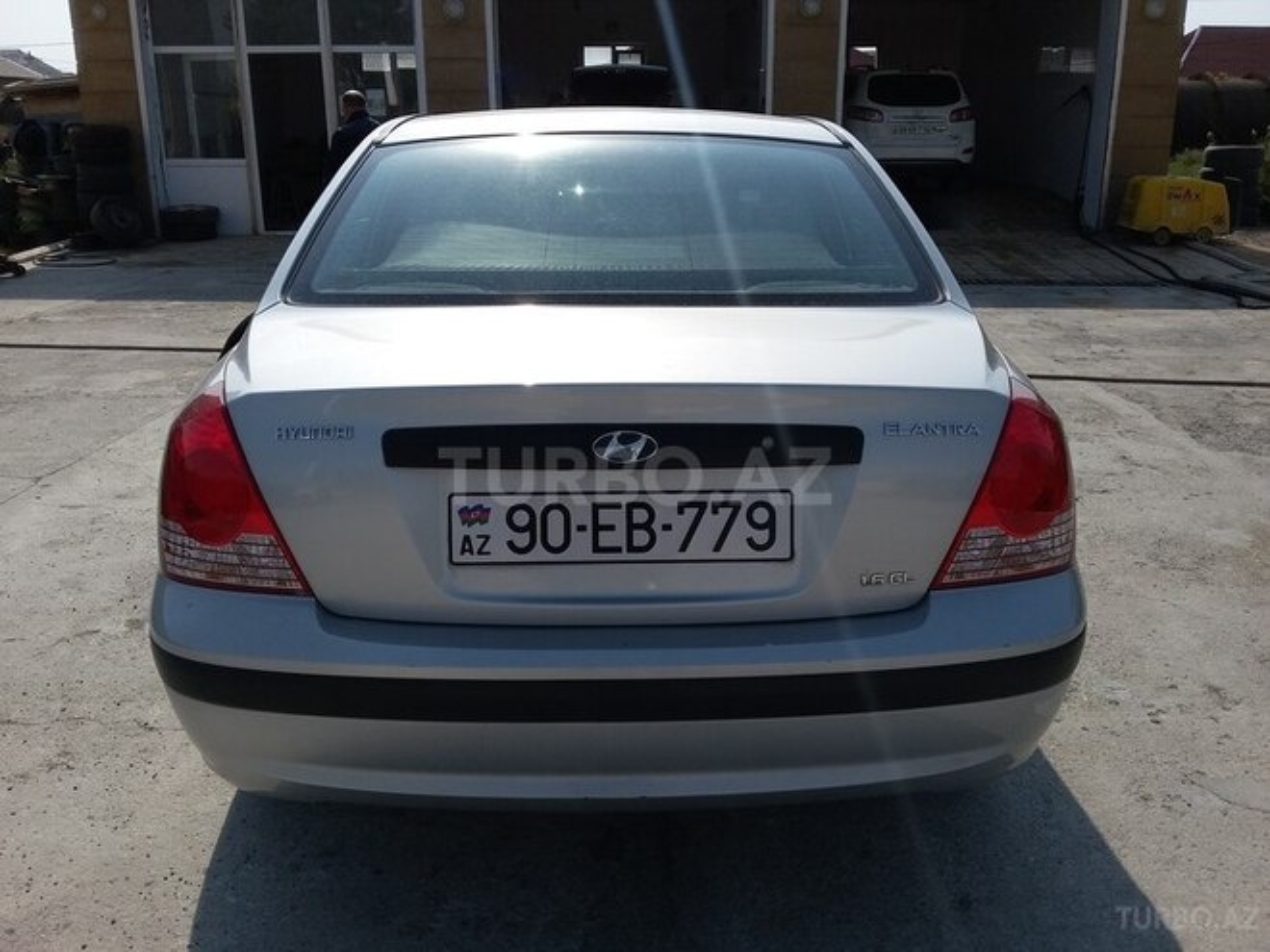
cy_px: 476
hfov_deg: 58.4
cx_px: 635
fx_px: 1137
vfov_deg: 45.4
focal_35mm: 31
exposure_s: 1/2066
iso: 50
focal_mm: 3.3
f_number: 2.2
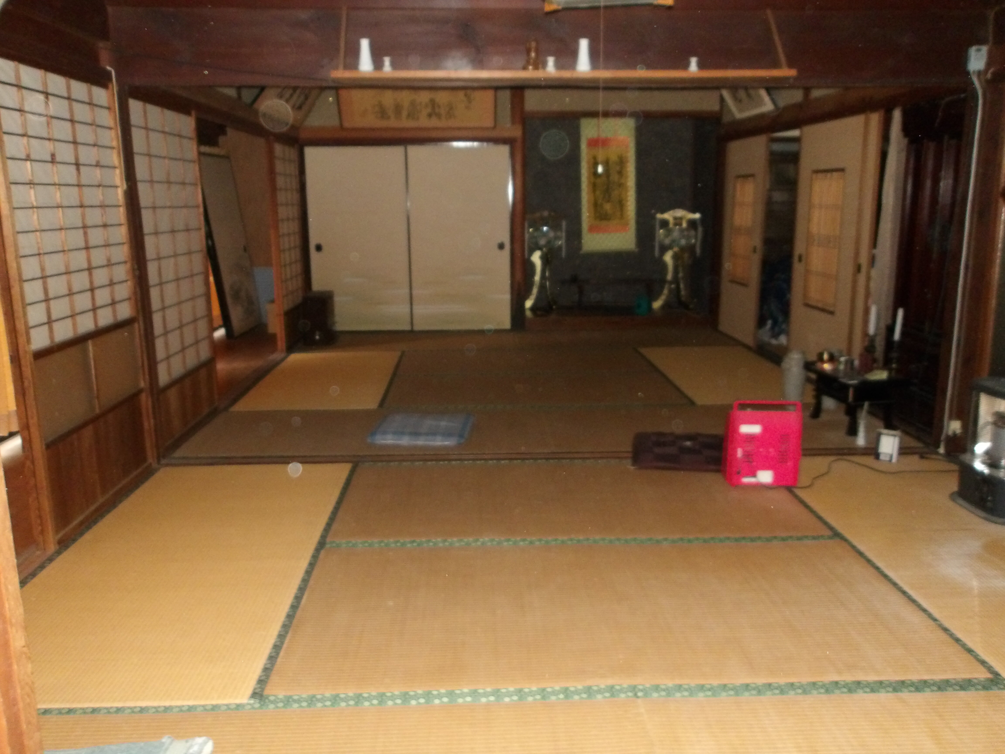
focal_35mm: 27
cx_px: 502
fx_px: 784
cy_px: 377
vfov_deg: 51.4
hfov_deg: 65.3
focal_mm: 4.9
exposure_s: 1/60
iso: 800
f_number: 3
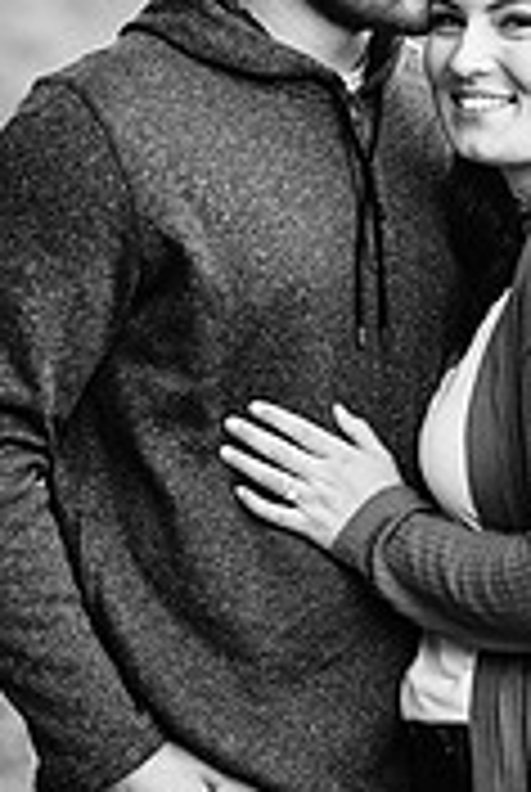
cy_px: 212
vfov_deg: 9.5
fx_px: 4782
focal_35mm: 217
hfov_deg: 6.3
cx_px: 410
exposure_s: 1/200
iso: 320
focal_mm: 85
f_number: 2.8
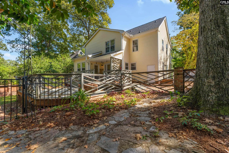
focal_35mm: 15
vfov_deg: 77.3
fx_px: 95
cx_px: 114
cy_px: 76
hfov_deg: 100.4
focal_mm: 10
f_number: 8
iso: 250
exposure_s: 1/250
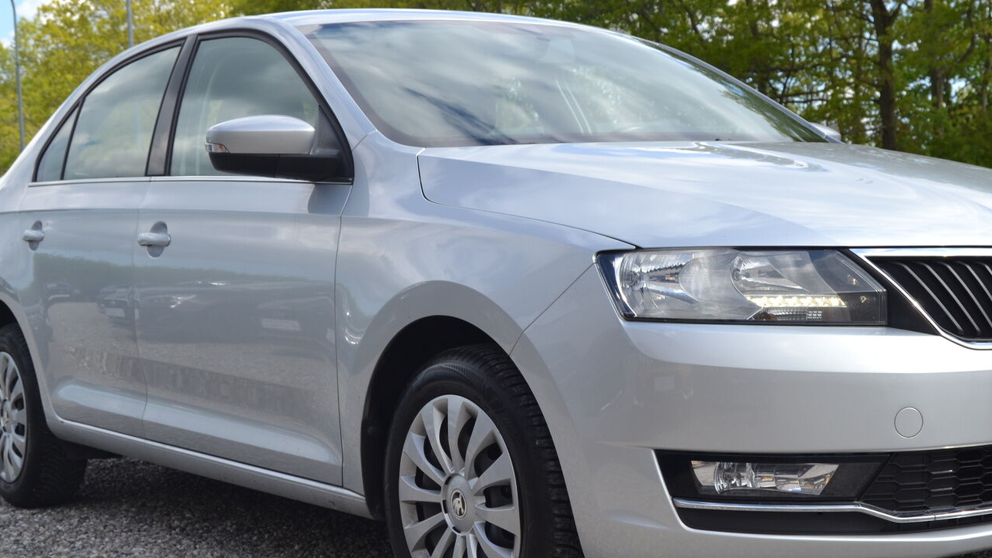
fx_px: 1604
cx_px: 558
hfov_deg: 34.3
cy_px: 296
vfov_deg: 19.7
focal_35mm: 61
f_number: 7.1
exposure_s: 1/200
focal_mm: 26
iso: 100
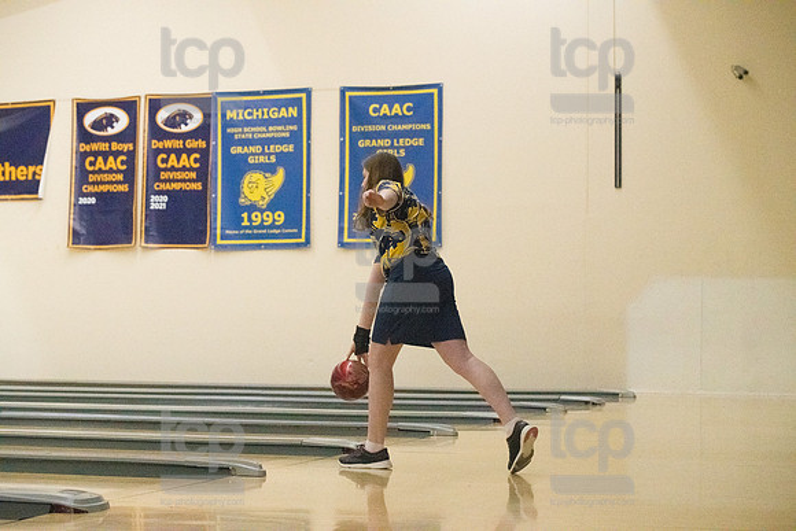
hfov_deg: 25.4
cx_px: 398
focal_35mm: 80
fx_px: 1769
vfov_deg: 17.1
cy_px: 266
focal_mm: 80
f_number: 4.5
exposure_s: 1/1250
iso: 10000
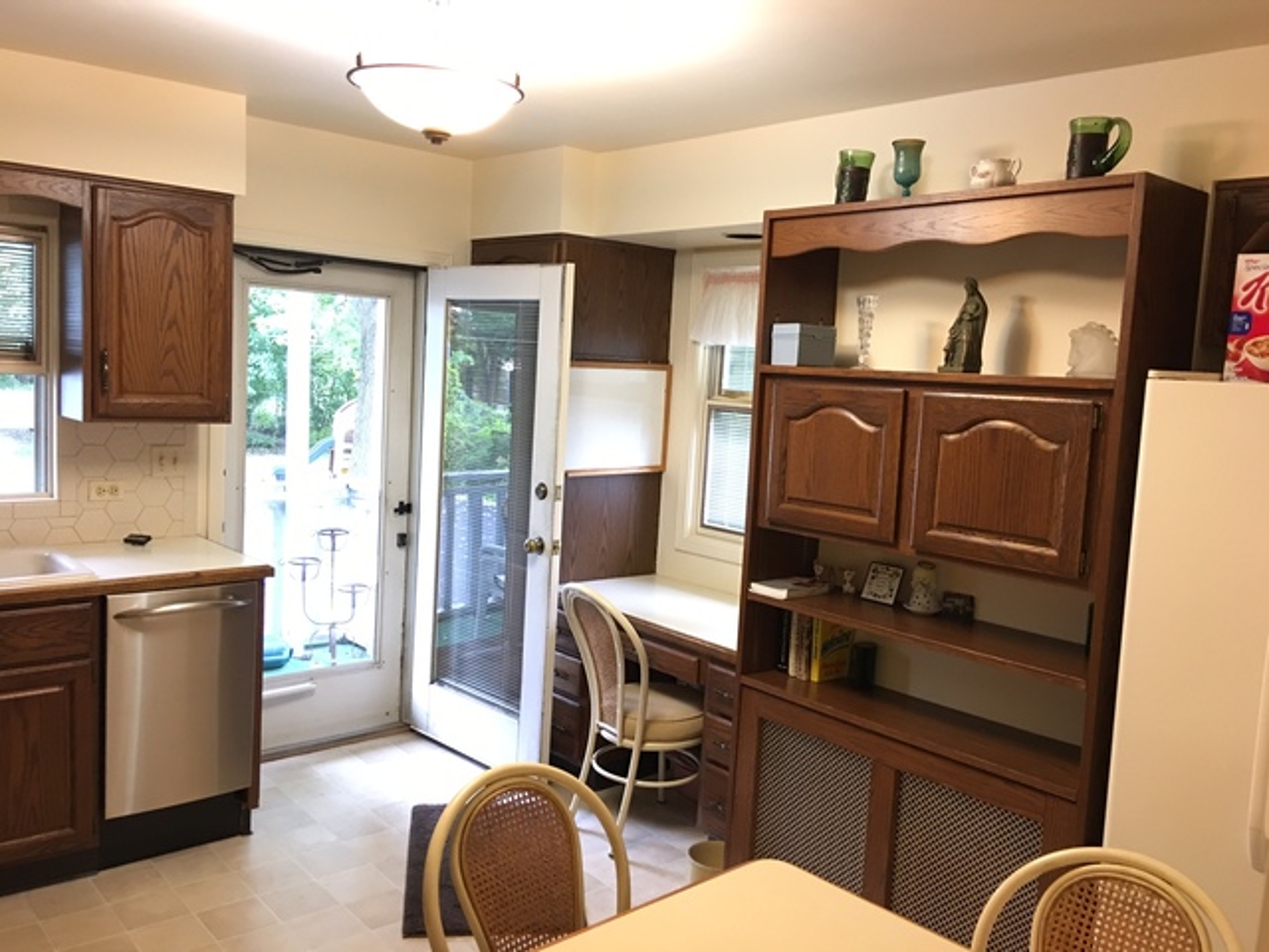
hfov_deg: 61.7
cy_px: 476
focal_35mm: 29
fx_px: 1063
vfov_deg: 48.2
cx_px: 634
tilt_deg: -5.1
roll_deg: -3.0
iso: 80
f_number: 2.2
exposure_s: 1/10
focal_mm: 4.15
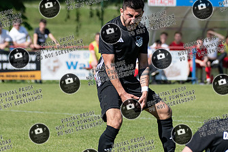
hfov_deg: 4.4
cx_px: 112
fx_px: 2979
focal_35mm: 470
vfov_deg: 2.9
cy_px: 56
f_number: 5.6
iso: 360
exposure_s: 1/1600
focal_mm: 200
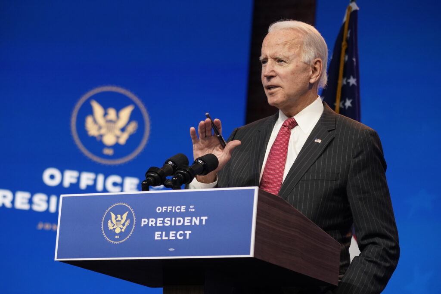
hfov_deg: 14.7
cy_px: 147
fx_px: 1715
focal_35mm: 140
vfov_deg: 9.8
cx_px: 220
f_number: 5.6
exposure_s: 1/160
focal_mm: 140
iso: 3200
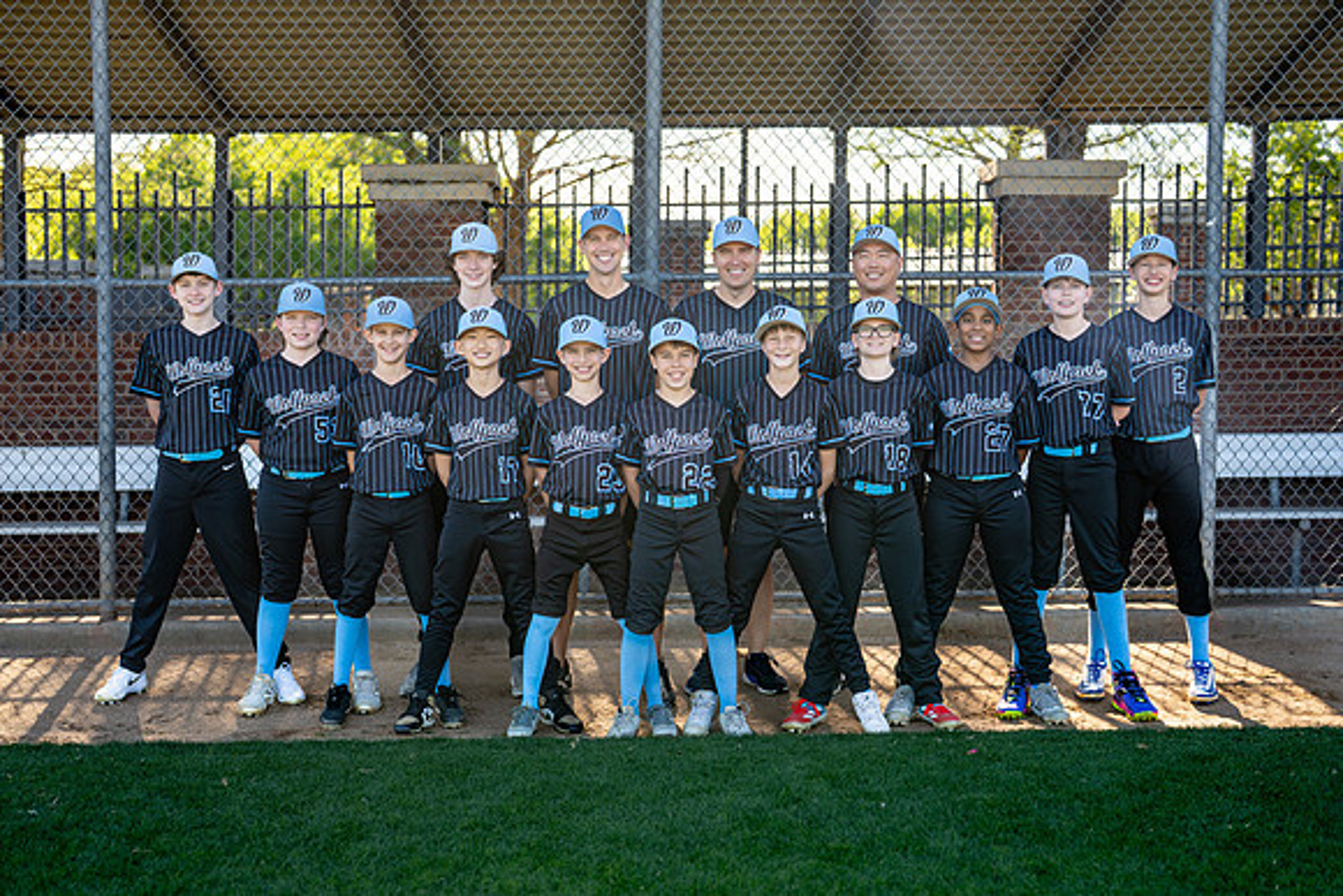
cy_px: 467
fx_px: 1977
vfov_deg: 25.5
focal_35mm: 53
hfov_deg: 37.5
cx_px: 676
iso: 125
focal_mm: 50
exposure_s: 1/800
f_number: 2.5
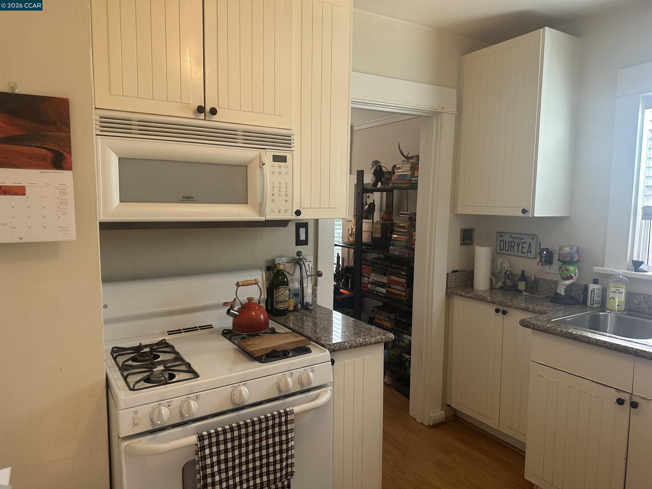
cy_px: 244
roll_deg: -0.2
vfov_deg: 56.8
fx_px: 452
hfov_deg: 71.6
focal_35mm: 24
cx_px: 326
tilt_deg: -5.4
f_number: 1.78
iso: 160
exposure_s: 1/60
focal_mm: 6.86
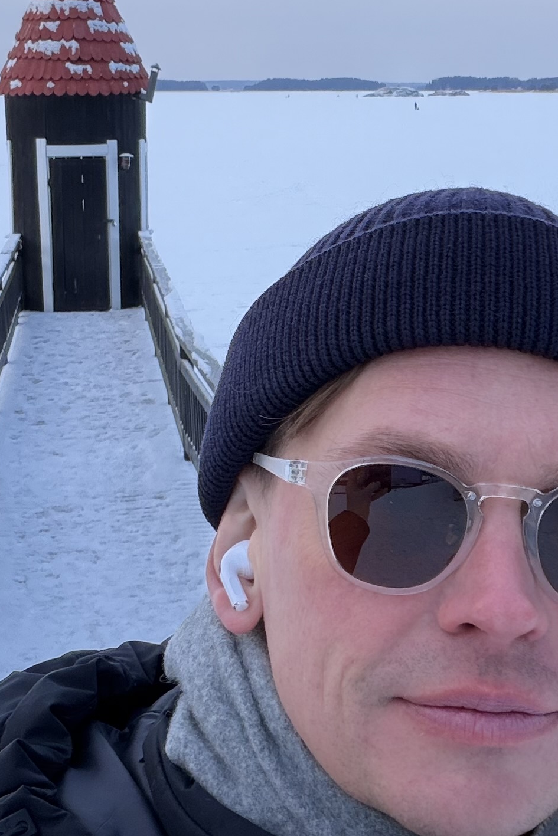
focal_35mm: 68
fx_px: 1580
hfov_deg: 19.9
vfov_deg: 29.6
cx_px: 406
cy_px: 370
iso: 32
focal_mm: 2.71
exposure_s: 1/238
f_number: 1.9
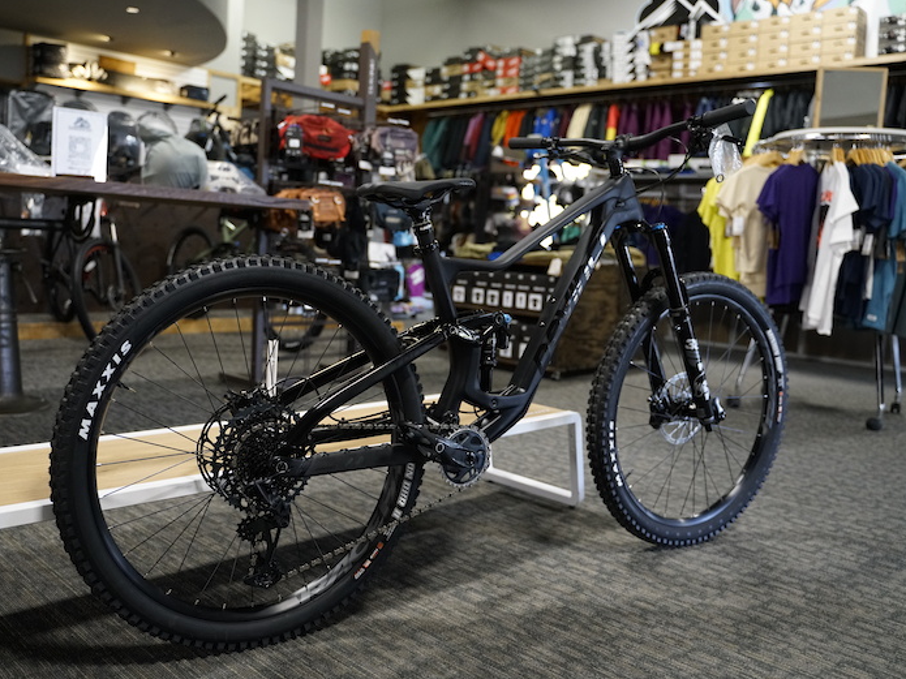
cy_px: 344
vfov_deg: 45.4
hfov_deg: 58.3
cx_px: 415
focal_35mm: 31
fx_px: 811
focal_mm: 28
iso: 4000
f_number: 2.8
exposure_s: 1/160
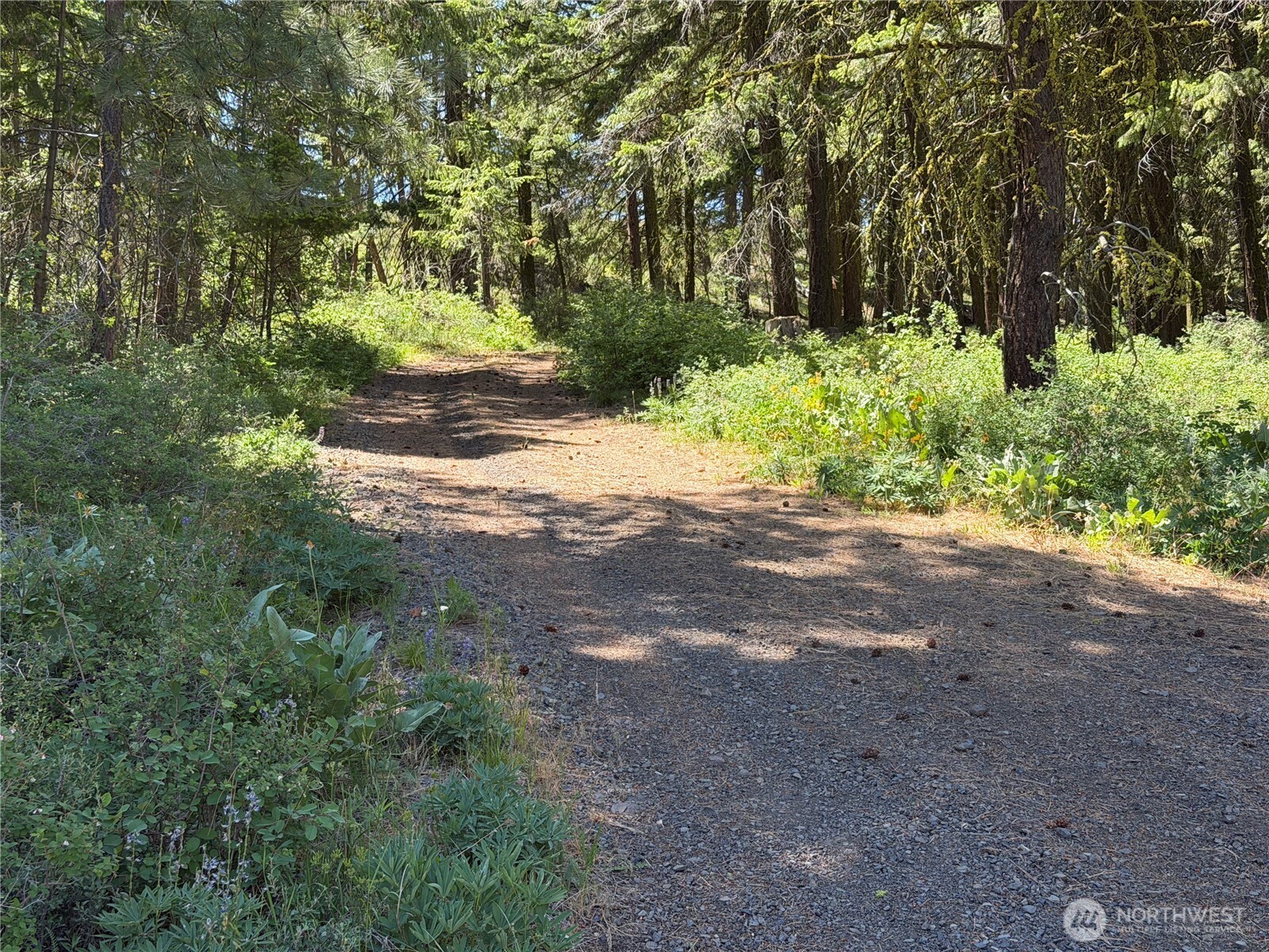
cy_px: 476
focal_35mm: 48
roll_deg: -0.1
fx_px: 1760
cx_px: 634
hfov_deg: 39.7
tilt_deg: +5.5
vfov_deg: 30.3
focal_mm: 6.76
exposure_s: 1/566
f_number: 1.78
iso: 64
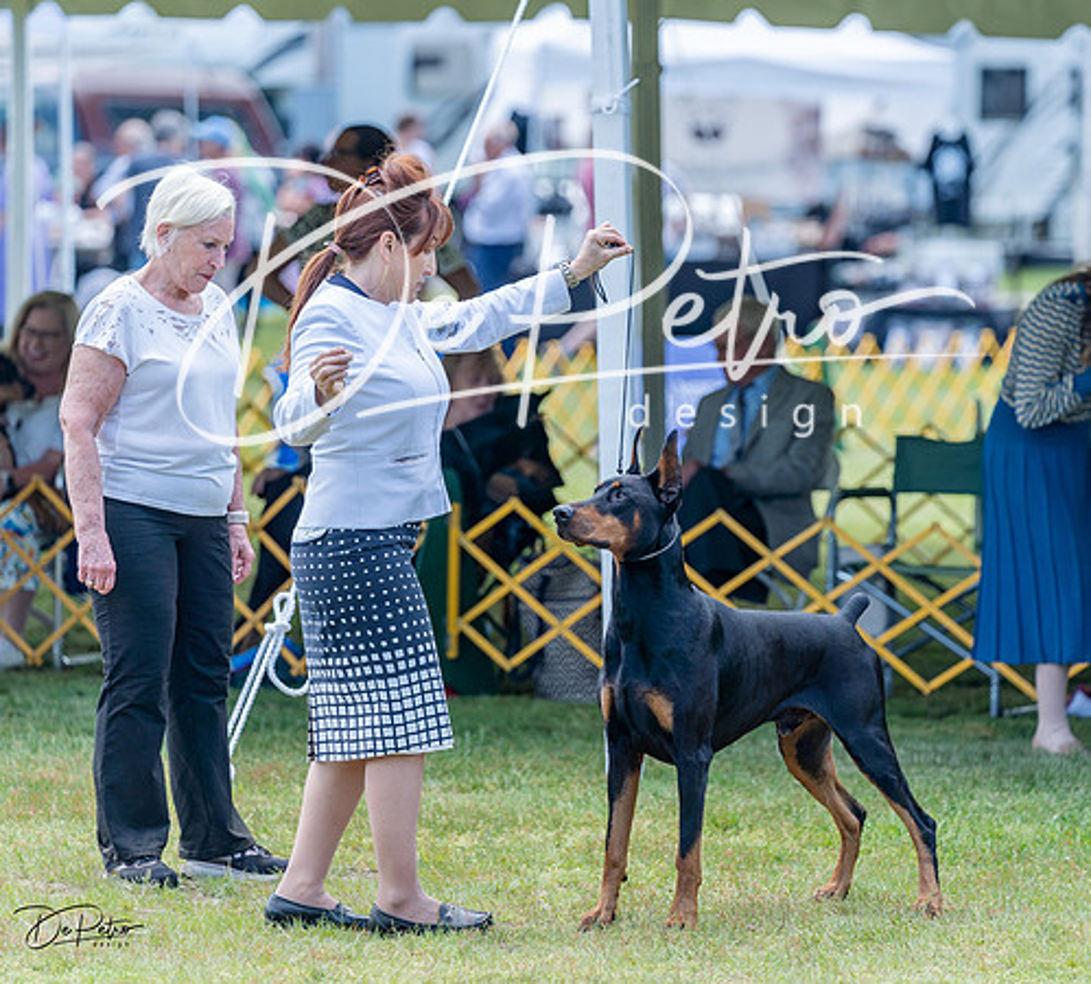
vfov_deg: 7.0
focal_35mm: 236
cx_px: 614
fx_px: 8015
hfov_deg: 7.8
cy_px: 459
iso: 100
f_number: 3.2
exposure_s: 1/500
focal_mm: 167
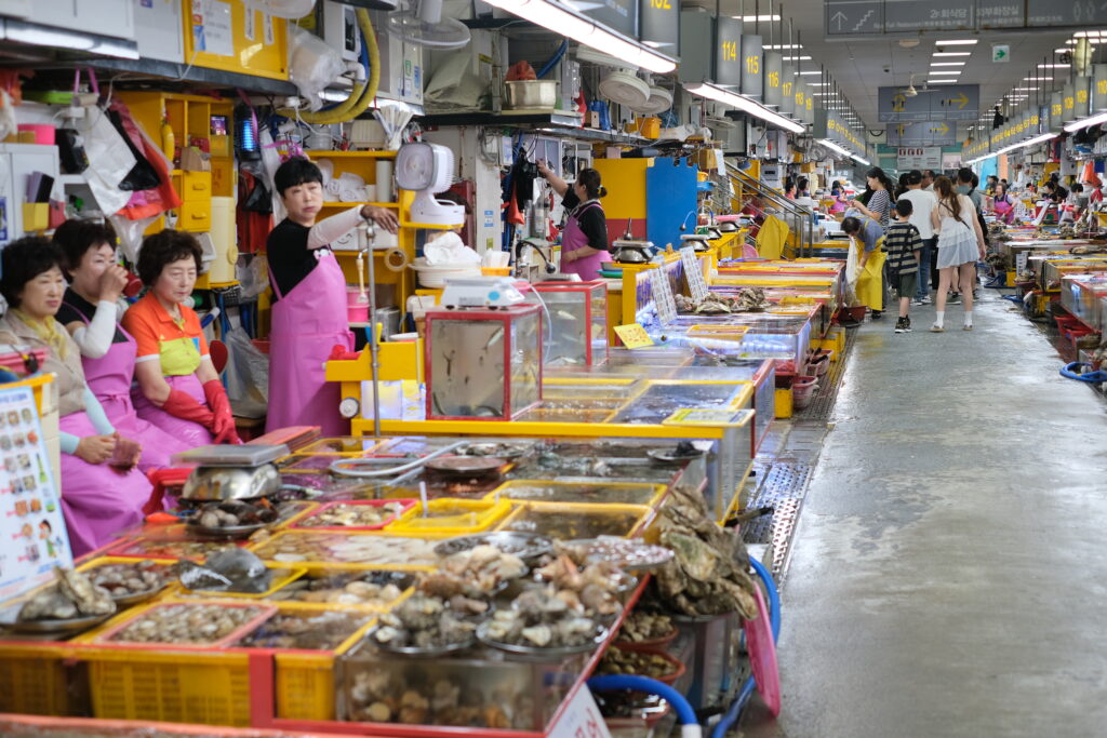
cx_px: 554
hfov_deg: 37.5
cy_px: 369
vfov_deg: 25.5
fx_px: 1630
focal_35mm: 53
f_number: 2.2
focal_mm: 35
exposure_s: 1/180
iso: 320
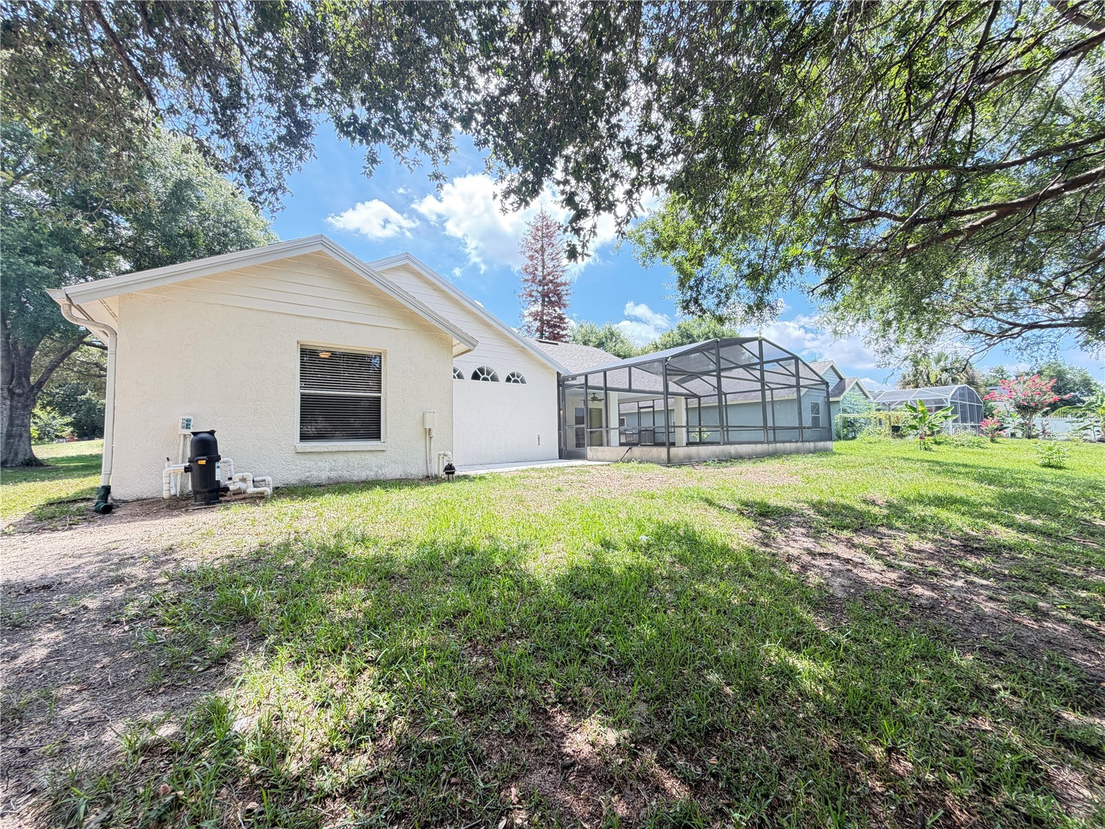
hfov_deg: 102.1
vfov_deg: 85.7
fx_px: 447
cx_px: 552
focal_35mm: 14
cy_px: 414
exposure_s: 1/121
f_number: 2.2
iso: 64
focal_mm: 2.22
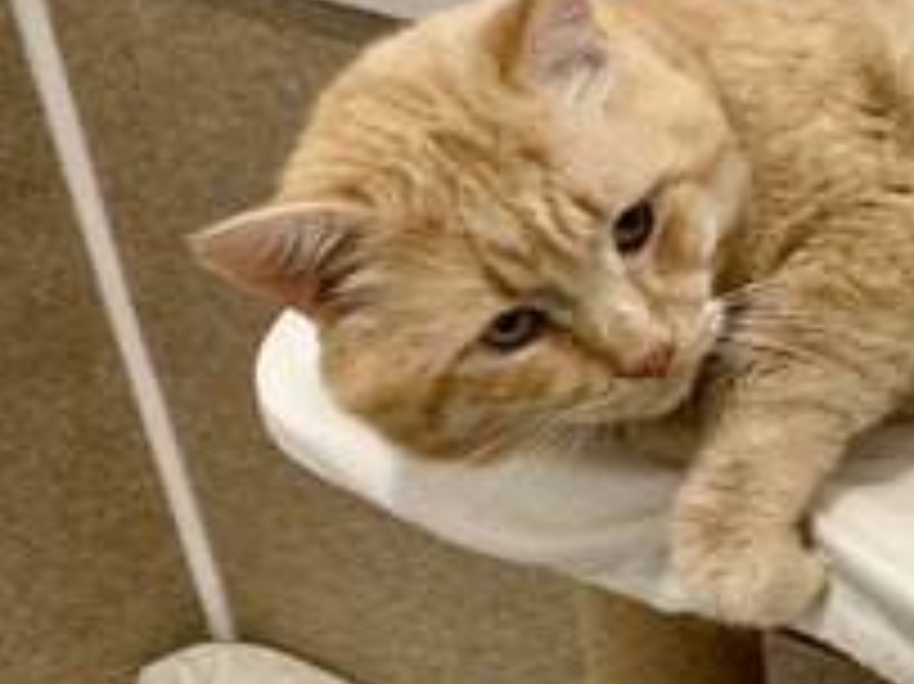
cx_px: 1049
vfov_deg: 22.9
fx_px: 1689
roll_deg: -1.9
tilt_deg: -35.9
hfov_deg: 27.3
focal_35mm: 64
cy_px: 286
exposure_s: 1/60
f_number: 1.8
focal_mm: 4.25
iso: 100
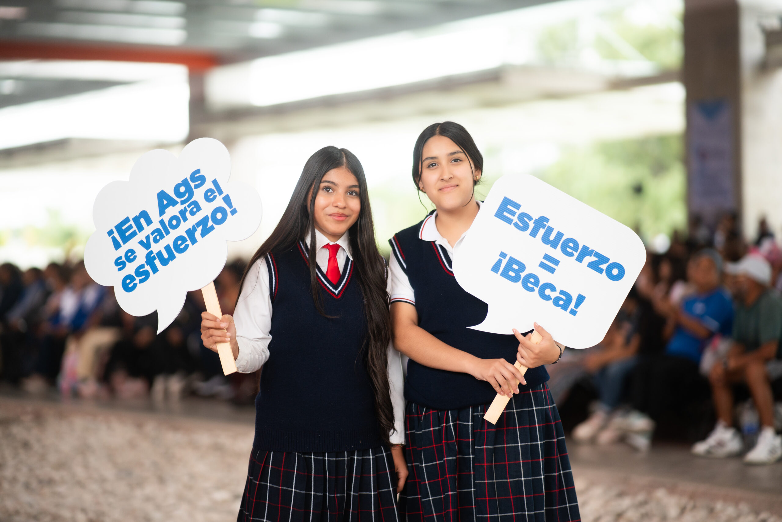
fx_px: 1846
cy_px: 261
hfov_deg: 23.9
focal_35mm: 85
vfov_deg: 16.1
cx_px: 391
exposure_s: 1/1250
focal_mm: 85
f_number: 1.8
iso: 320
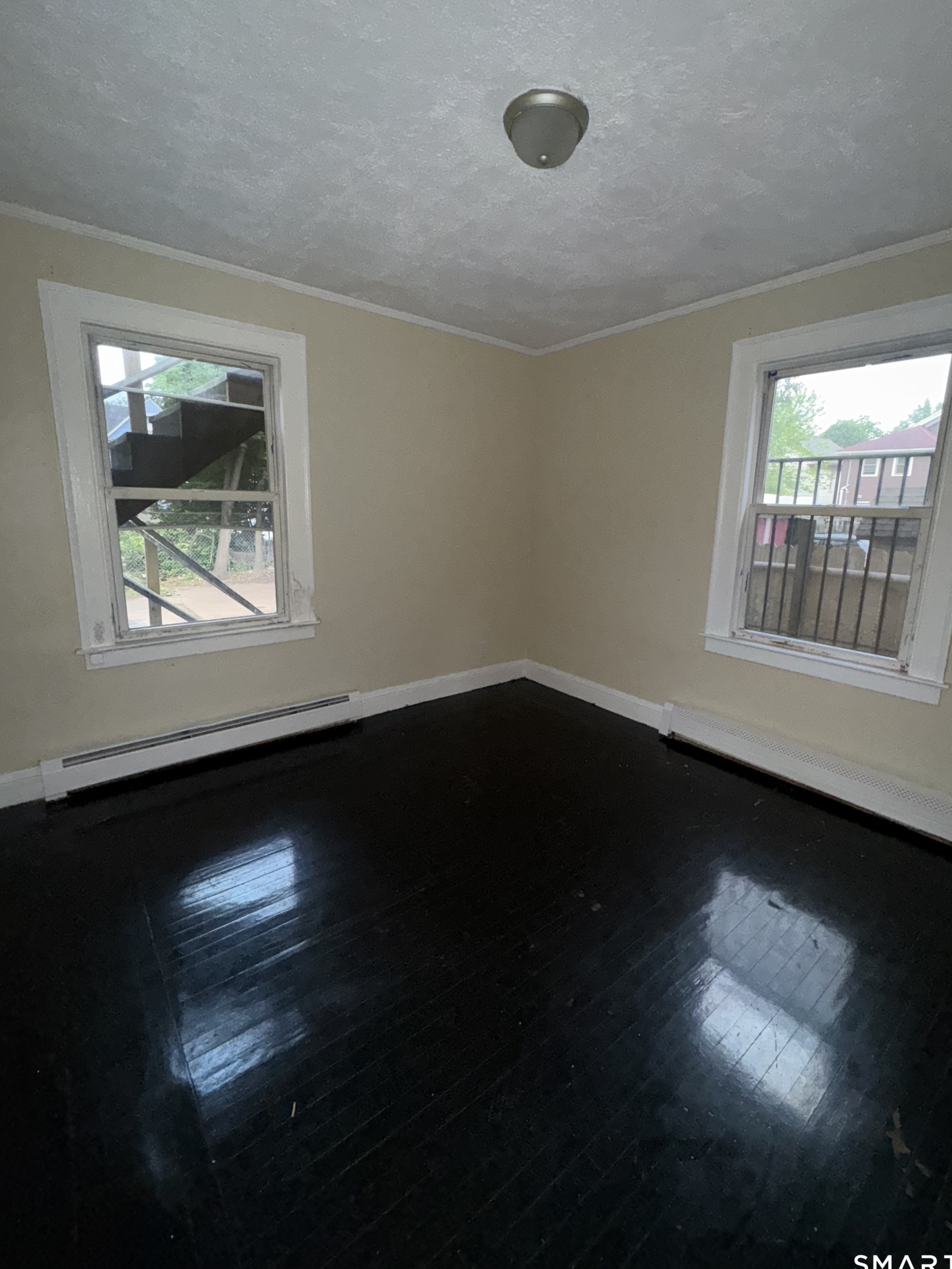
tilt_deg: -10.9
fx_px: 550
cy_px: 607
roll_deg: -1.1
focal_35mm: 15
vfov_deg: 98.1
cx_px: 500
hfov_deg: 81.7
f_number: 2.2
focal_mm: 2.22
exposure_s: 1/30
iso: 400
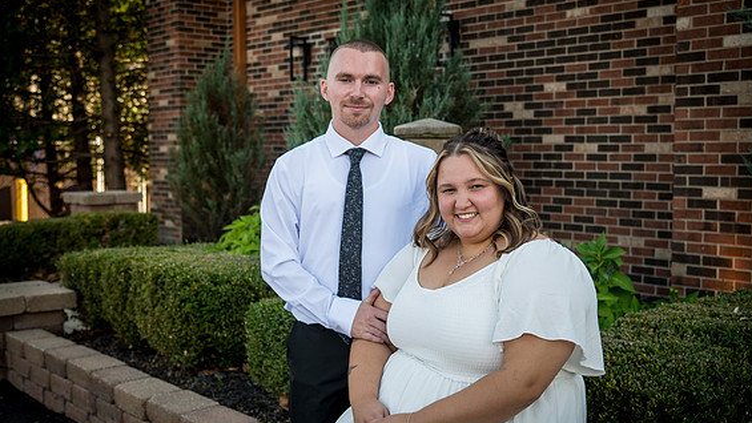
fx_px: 858
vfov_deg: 27.7
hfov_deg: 47.3
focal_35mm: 43
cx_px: 385
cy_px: 223
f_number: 4.5
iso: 200
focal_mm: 40
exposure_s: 1/250
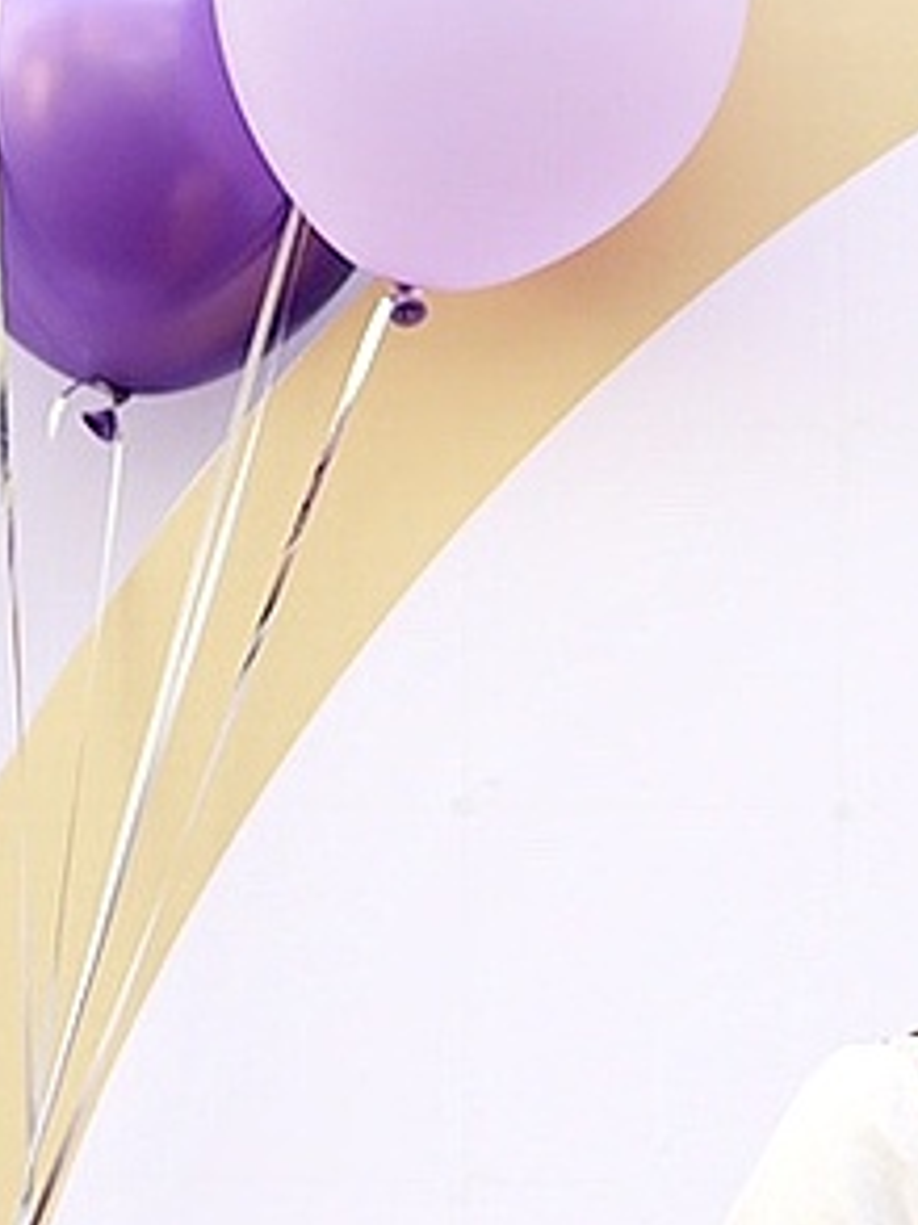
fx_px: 5375
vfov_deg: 12.7
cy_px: 1414
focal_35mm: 152
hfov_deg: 9.3
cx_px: 1647
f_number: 1.4
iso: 100
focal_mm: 24
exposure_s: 1/1000
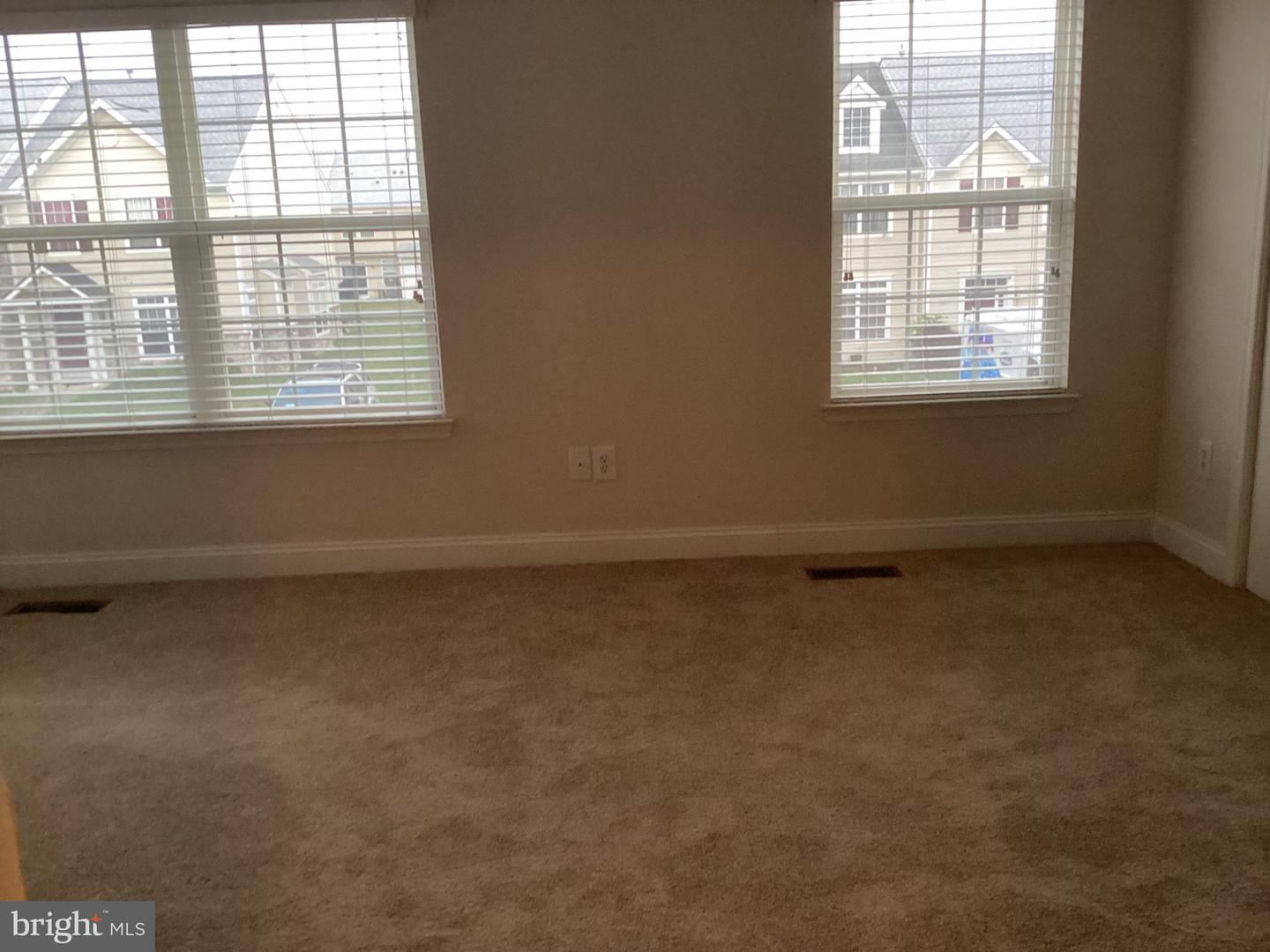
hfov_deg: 58.4
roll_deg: +3.1
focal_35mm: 31
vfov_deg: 45.4
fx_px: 1137
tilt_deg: -17.1
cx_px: 635
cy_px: 476
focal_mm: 3.3
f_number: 2.4
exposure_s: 1/60
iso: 400
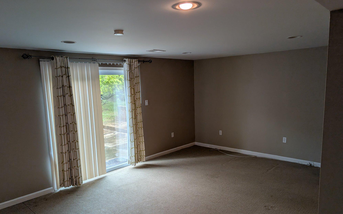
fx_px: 243
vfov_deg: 47.5
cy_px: 118
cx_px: 170
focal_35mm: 26
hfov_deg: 70.4
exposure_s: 1/120
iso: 22
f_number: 1.68
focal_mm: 6.9
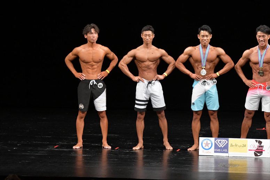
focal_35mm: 217
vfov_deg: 6.3
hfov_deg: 9.5
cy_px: 90
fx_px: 1627
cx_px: 135
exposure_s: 1/400
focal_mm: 145
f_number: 5.6
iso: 3200
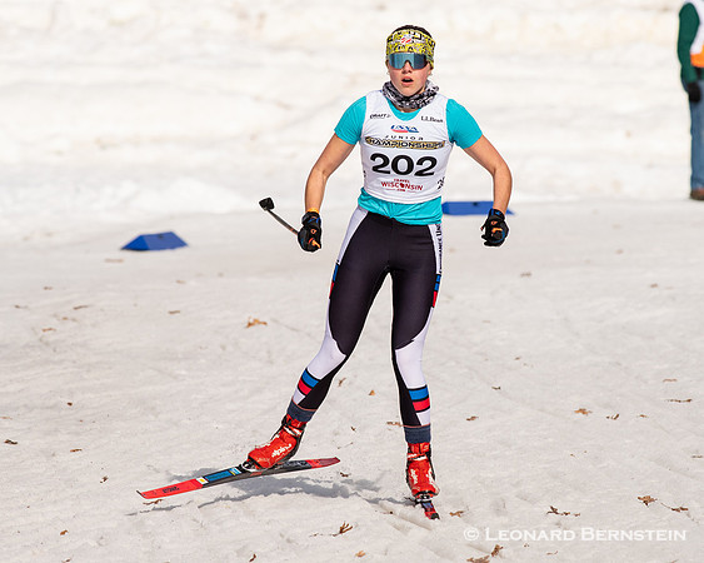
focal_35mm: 507
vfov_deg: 3.1
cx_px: 418
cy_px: 282
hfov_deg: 3.8
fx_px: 10556
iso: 400
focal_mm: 300
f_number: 7.1
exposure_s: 1/2000
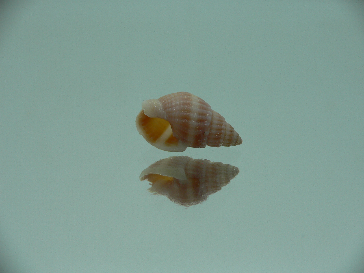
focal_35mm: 35
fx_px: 368
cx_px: 182
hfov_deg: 52.6
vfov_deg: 40.7
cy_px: 136
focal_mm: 4.6
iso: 80
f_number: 2.8
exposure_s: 1/80
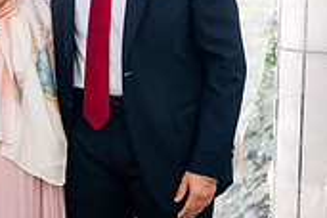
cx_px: -25
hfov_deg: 20.5
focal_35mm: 95
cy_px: 102
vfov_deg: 14.4
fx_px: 863
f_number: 3.5
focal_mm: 28
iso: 200
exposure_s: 1/640
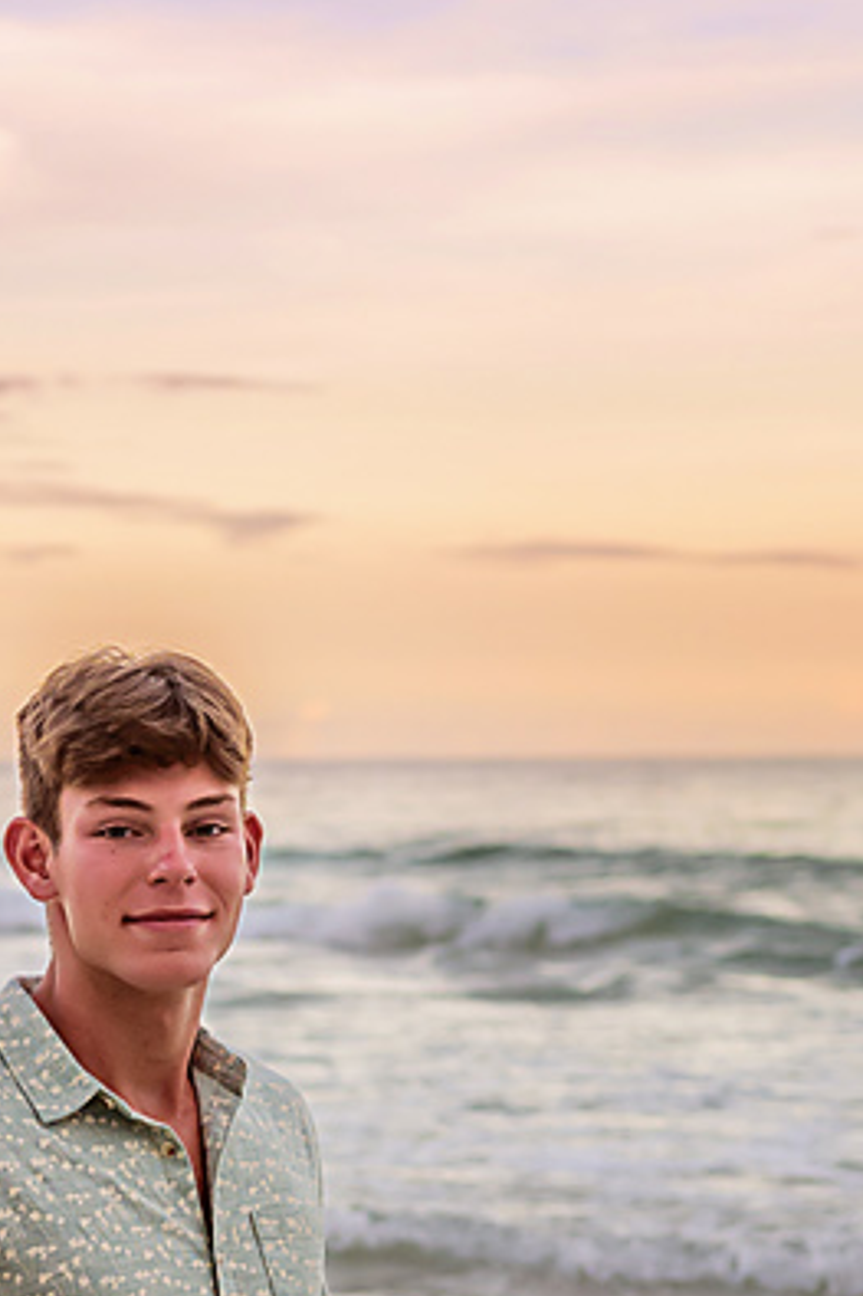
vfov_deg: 15.2
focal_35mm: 133
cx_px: -92
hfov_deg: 10.2
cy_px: 1283
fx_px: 4786
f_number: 2.5
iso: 320
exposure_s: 1/800
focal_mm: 35
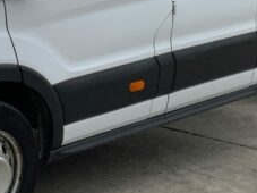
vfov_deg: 11.0
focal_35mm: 131
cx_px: 113
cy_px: -72
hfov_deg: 15.1
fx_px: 972
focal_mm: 3
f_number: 1.8
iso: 20
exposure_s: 1/2667
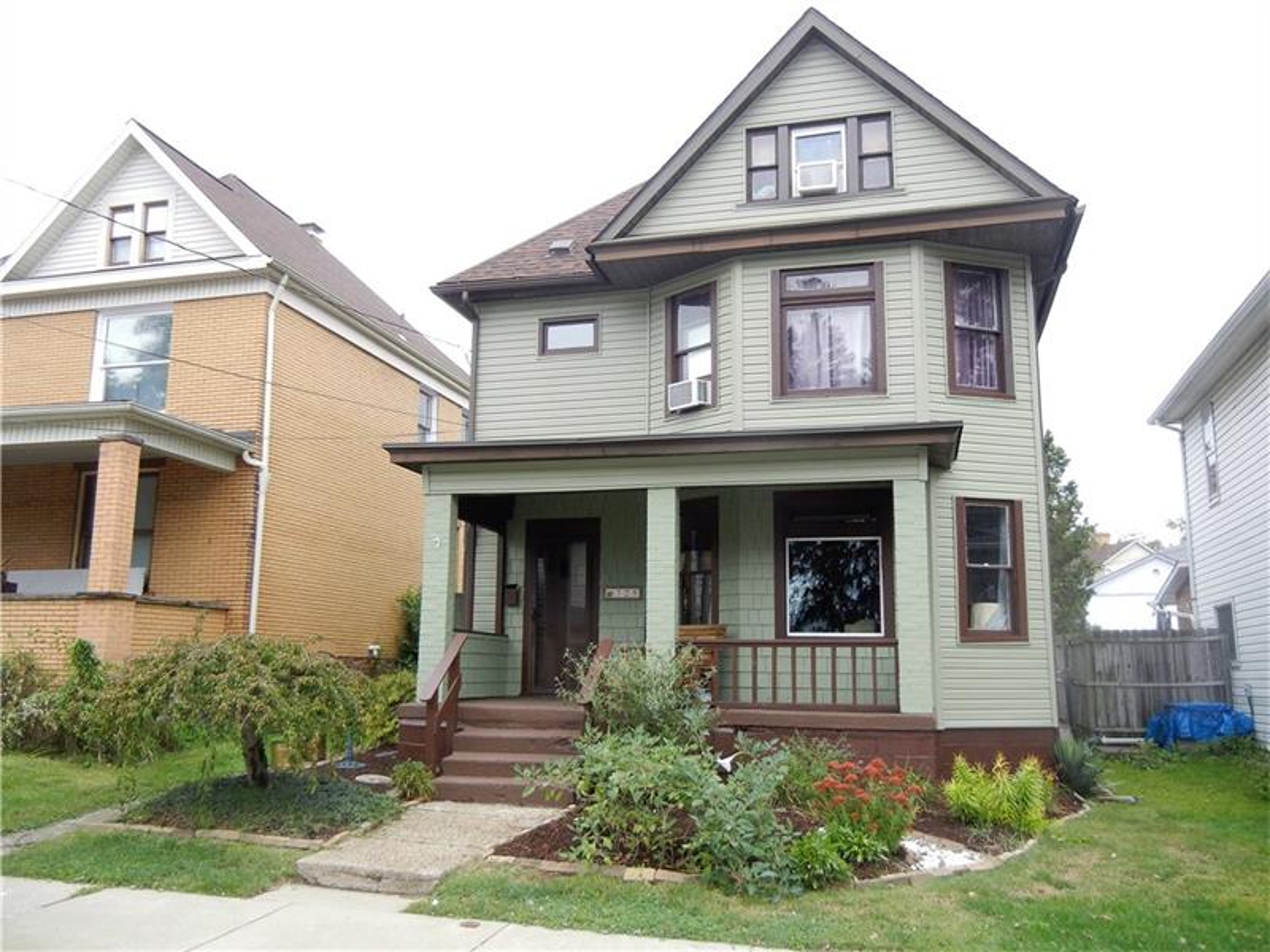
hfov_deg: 60.0
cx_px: 635
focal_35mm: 30
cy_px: 476
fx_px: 1101
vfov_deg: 46.8
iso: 230
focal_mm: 5.4
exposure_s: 1/279
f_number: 3.5
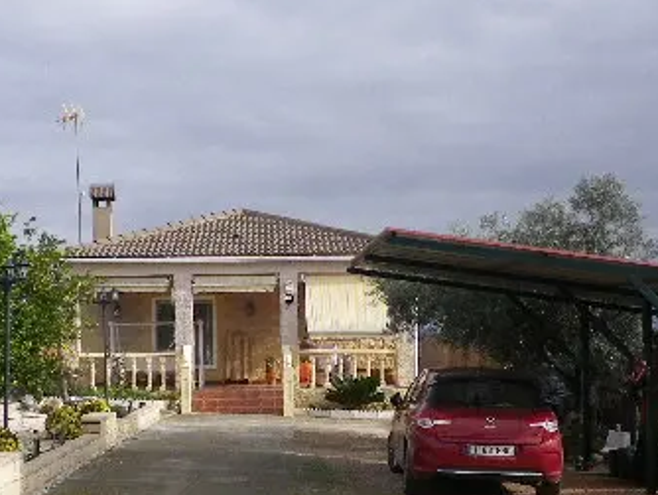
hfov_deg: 28.9
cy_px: 361
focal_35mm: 67
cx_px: 296
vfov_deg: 21.8
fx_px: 1274
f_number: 3.9
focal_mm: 6.36
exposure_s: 1/400
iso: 80
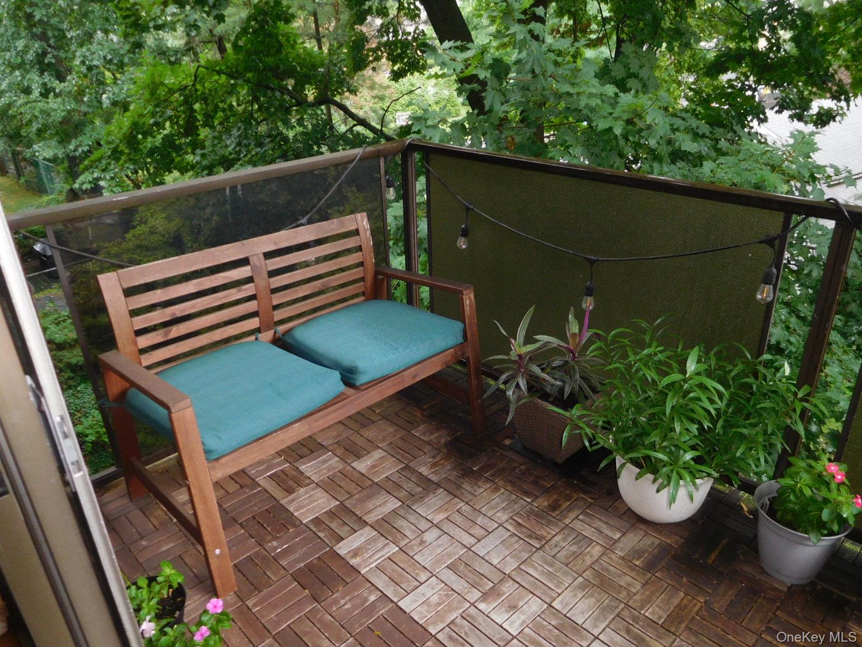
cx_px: 431
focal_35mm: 25
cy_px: 324
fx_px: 623
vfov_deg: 54.9
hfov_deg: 69.4
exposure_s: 1/30
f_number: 3.4
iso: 220
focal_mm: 4.5
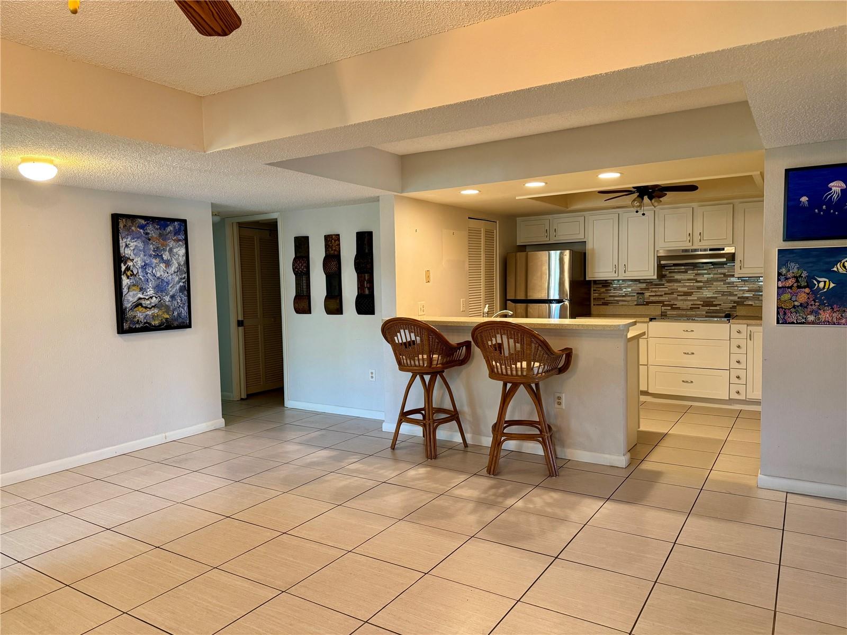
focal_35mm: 24
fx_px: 587
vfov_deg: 56.8
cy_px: 318
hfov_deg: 71.6
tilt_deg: -4.6
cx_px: 424
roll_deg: +1.0
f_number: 1.78
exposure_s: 1/60
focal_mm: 6.76
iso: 320
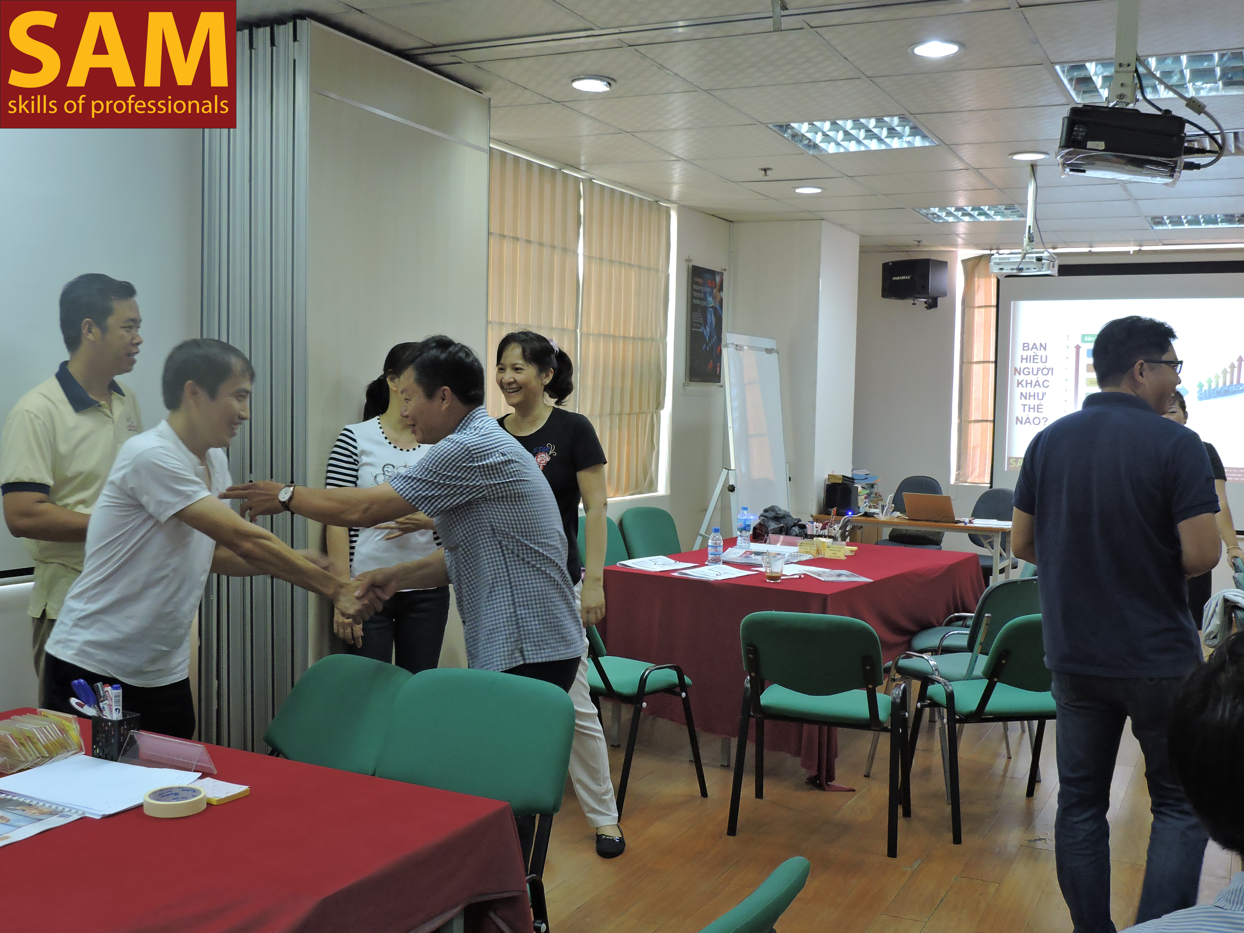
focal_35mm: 35
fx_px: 1258
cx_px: 622
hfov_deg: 52.6
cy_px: 466
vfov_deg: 40.7
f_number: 3.3
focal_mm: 6.2
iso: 400
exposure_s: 1/50
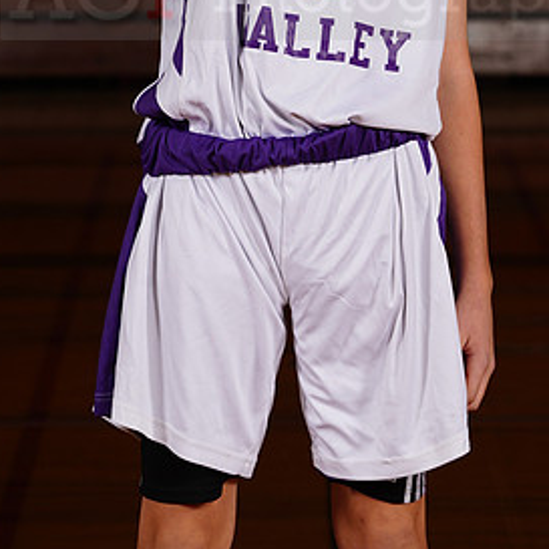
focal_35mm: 367
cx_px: 359
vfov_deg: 4.8
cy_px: -24
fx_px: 6585
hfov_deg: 4.8
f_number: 9
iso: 200
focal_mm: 203
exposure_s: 1/200
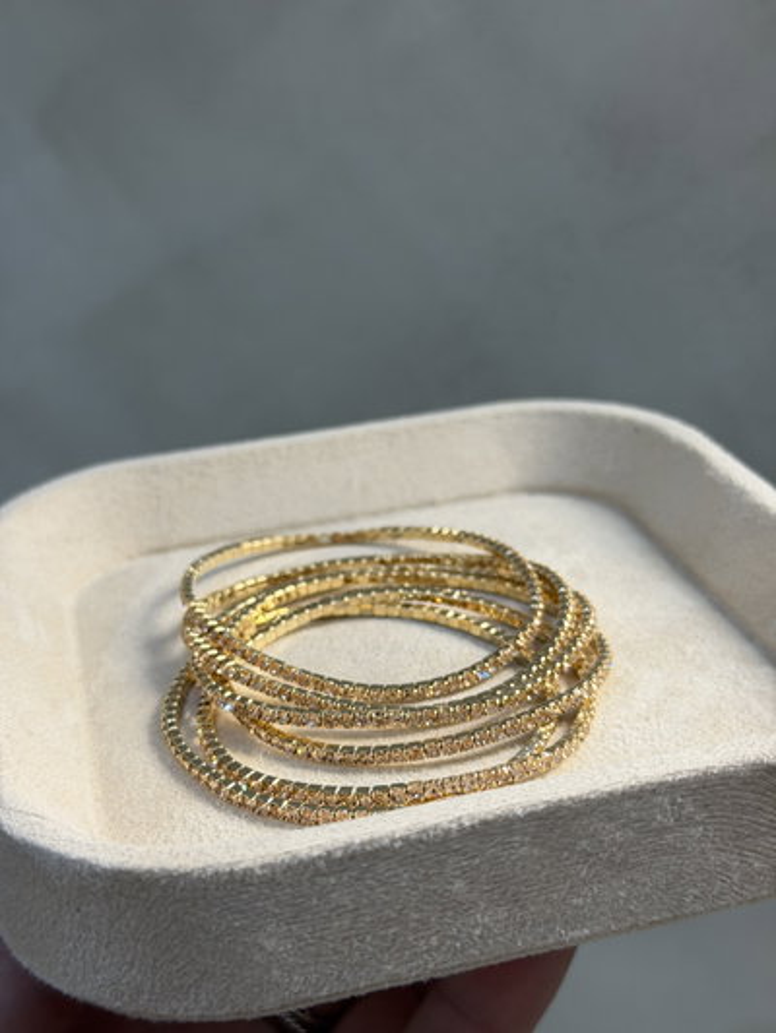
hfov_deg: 30.3
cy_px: 516
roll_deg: +3.8
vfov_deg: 39.6
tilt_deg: -27.7
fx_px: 1434
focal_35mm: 48
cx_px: 388
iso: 50
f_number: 1.78
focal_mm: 6.76
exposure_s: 1/100
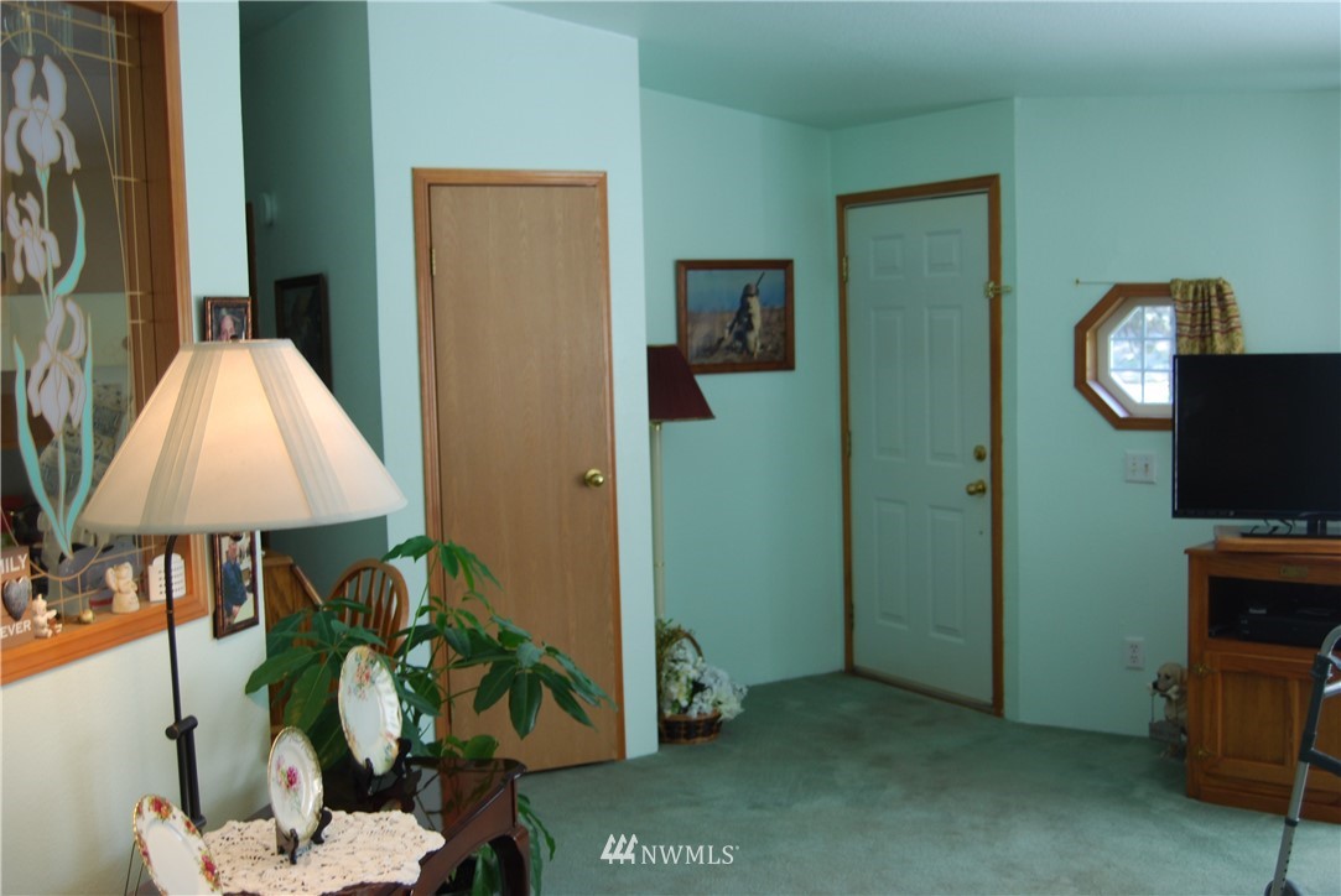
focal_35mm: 42
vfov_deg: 32.0
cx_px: 670
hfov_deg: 46.4
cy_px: 448
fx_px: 1566
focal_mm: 28
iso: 200
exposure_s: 1/30
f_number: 4.2
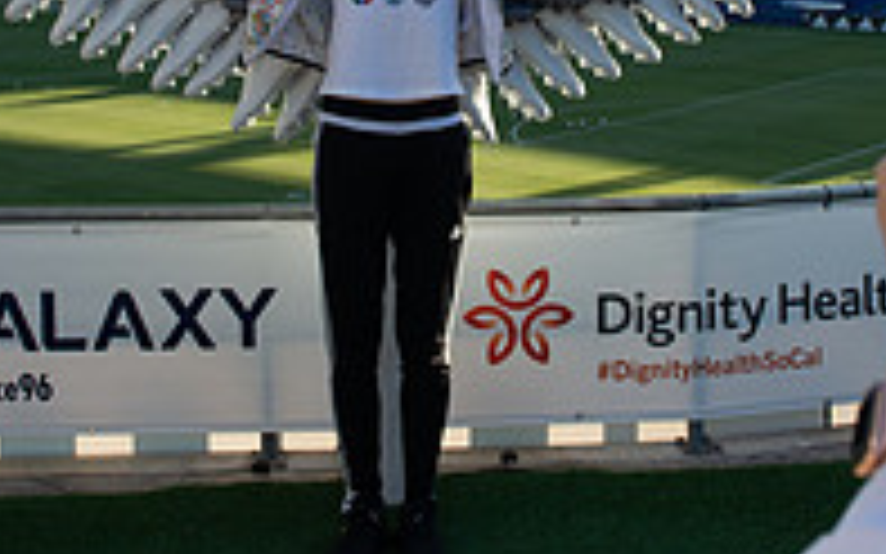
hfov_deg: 28.6
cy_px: -34
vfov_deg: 17.5
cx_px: 441
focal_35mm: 72
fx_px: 1738
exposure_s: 1/800
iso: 200
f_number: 4.5
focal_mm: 24
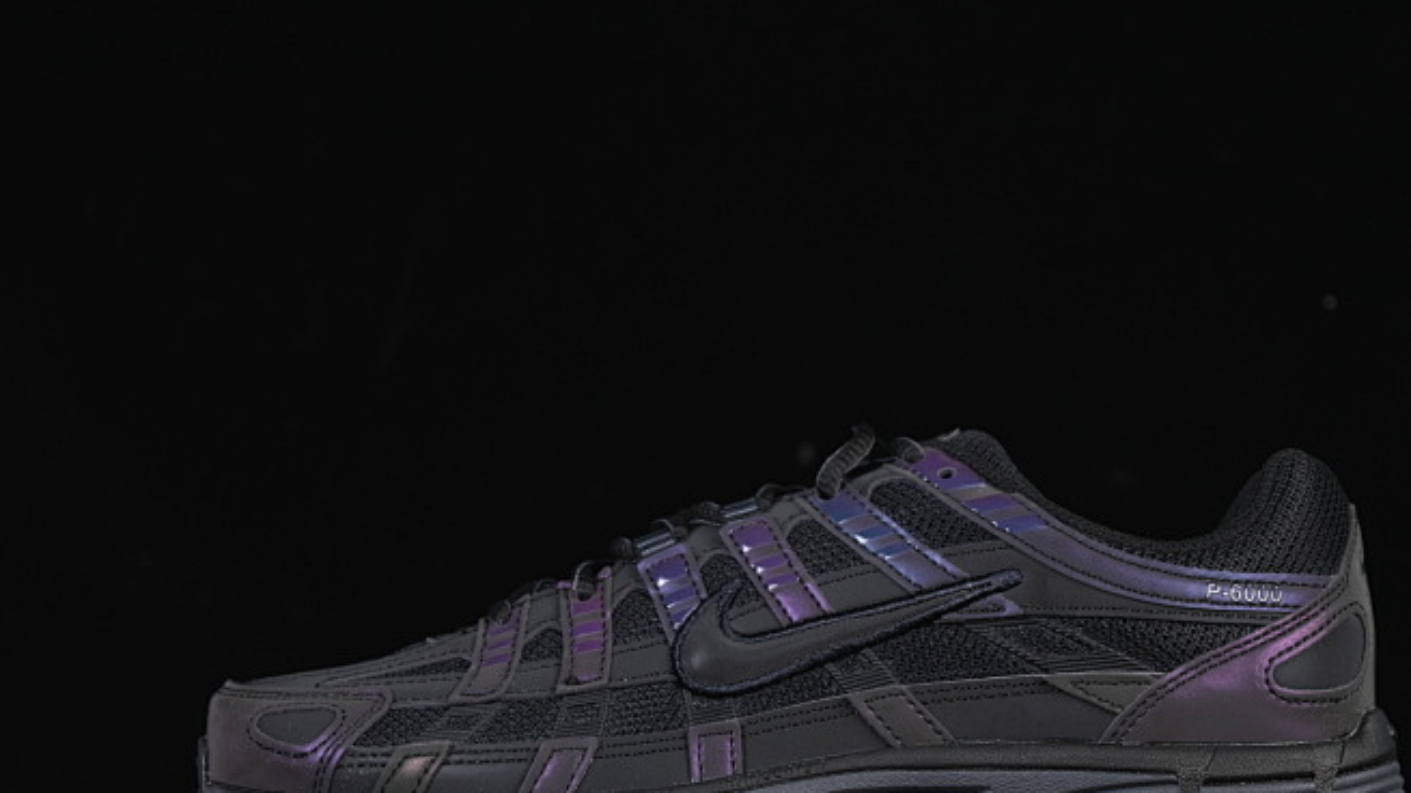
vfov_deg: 12.6
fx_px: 3591
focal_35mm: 96
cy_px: 551
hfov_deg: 22.2
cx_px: 804
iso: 160
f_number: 6.3
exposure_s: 1/60
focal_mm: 50
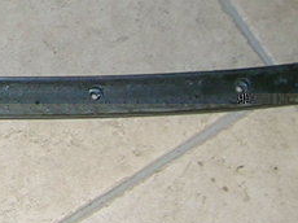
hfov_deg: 12.1
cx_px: -157
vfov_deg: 9.4
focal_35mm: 156
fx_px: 1342
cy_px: -10
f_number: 2.8
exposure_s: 1/60.1
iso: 50
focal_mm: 5.4
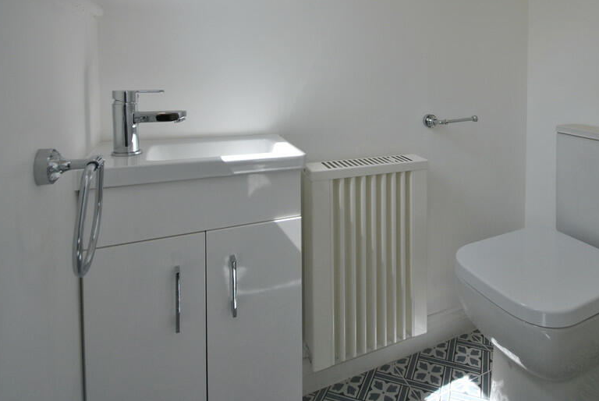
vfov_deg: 61.1
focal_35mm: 20
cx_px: 377
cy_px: 145
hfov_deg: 82.2
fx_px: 333
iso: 110
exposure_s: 1/125
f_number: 5.6
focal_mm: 10
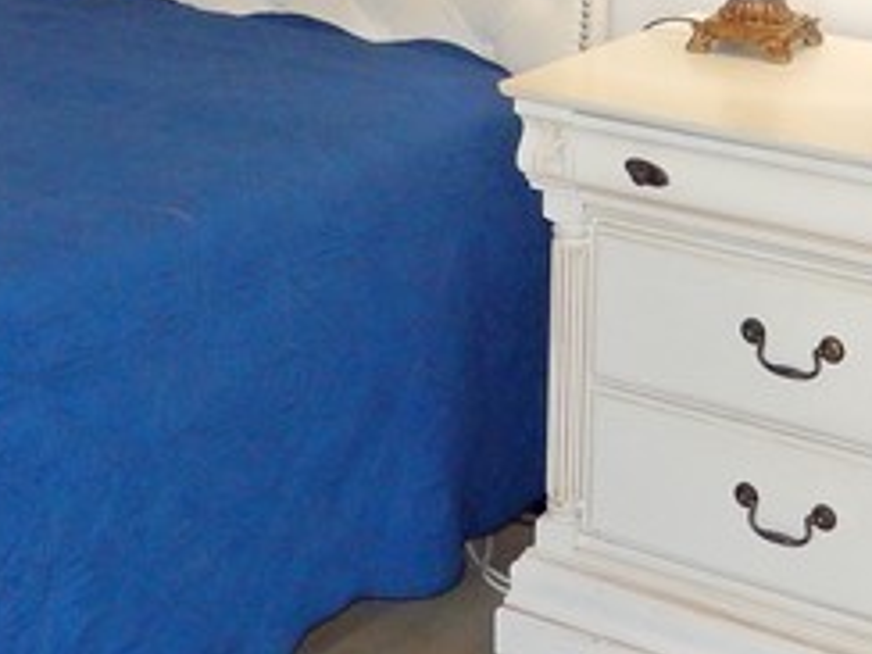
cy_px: -29
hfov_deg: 18.7
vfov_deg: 13.9
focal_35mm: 105
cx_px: 293
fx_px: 2645
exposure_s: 1/30
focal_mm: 4.5
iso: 250
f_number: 3.4
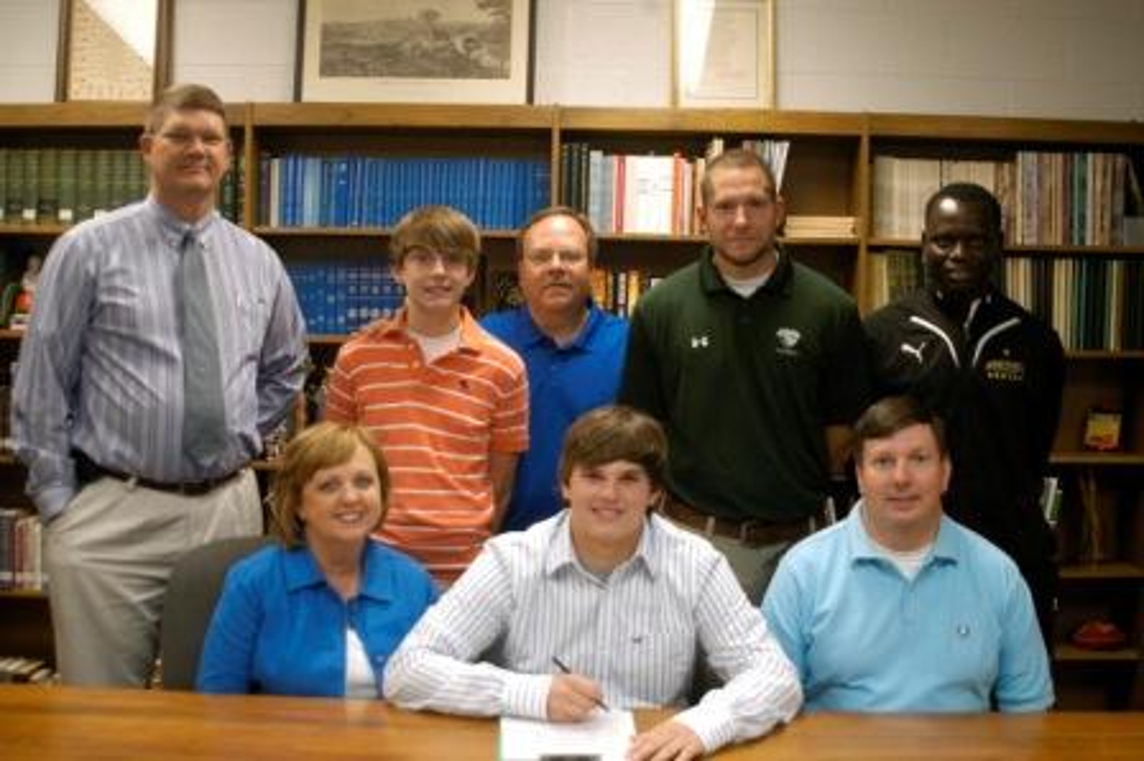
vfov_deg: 31.8
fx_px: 1334
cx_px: 572
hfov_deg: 46.4
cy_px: 380
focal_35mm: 42
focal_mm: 28
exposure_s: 1/80
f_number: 3.5
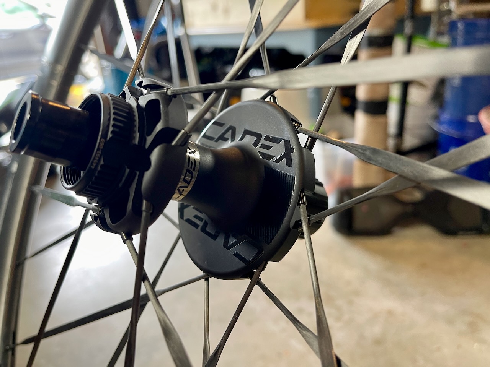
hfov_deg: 67.3
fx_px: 368
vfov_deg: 53.1
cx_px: 245
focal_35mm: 26
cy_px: 184
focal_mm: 5.1
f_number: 1.6
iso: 160
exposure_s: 1/60
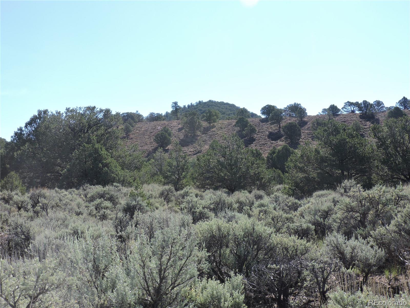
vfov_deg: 33.6
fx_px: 509
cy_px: 154
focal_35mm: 43
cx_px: 205
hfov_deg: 43.9
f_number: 3.4
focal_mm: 7.7
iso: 100
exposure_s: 1/640
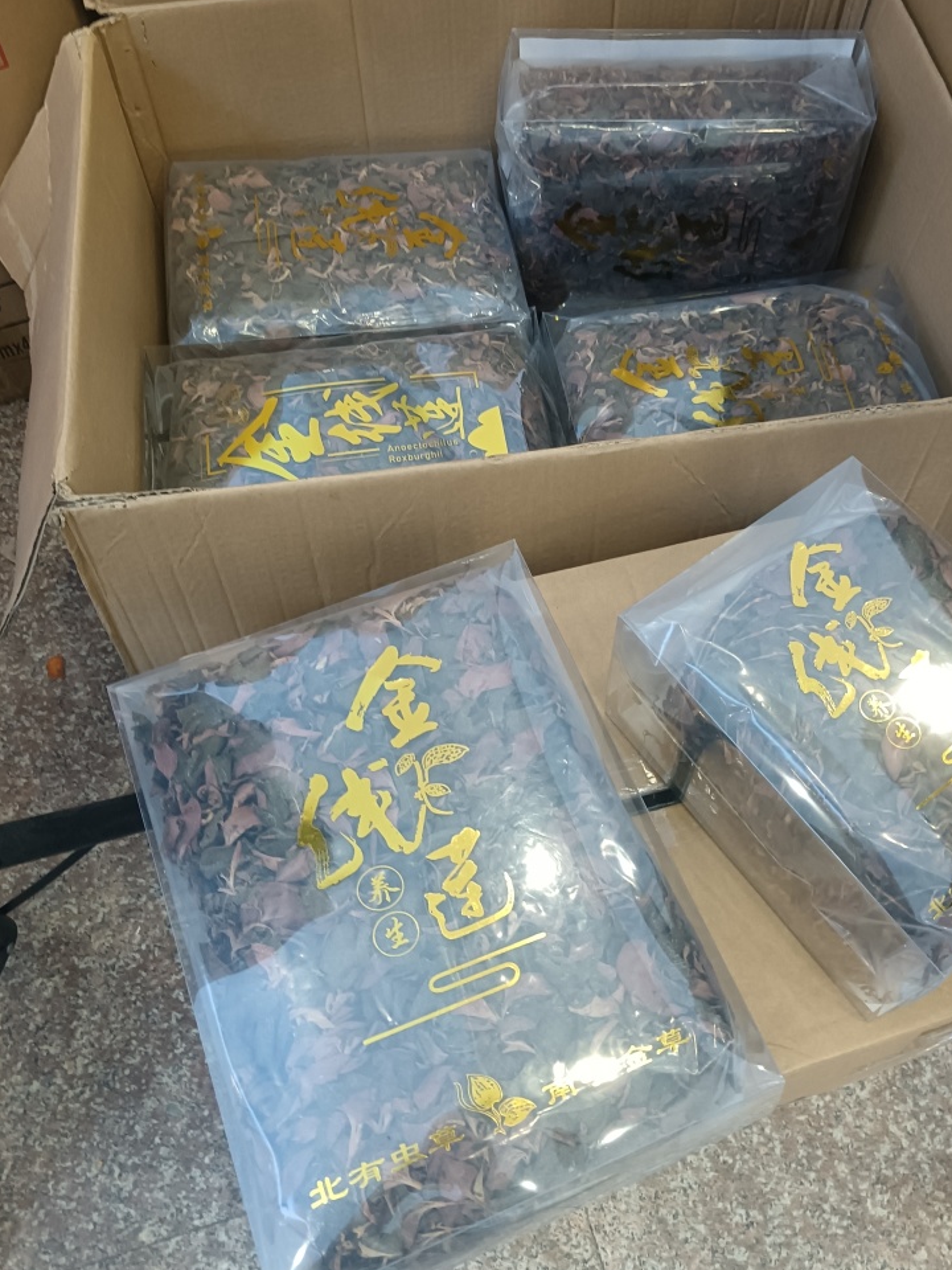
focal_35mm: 30
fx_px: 1100
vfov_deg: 60.0
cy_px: 617
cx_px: 505
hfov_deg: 46.8
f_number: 1.9
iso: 867
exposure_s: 1/33.3
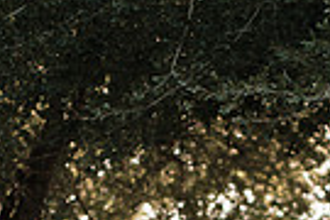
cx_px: 152
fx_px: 3364
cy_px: 456
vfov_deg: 3.7
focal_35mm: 367
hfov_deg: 5.6
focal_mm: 85
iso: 100
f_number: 1.8
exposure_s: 1/800
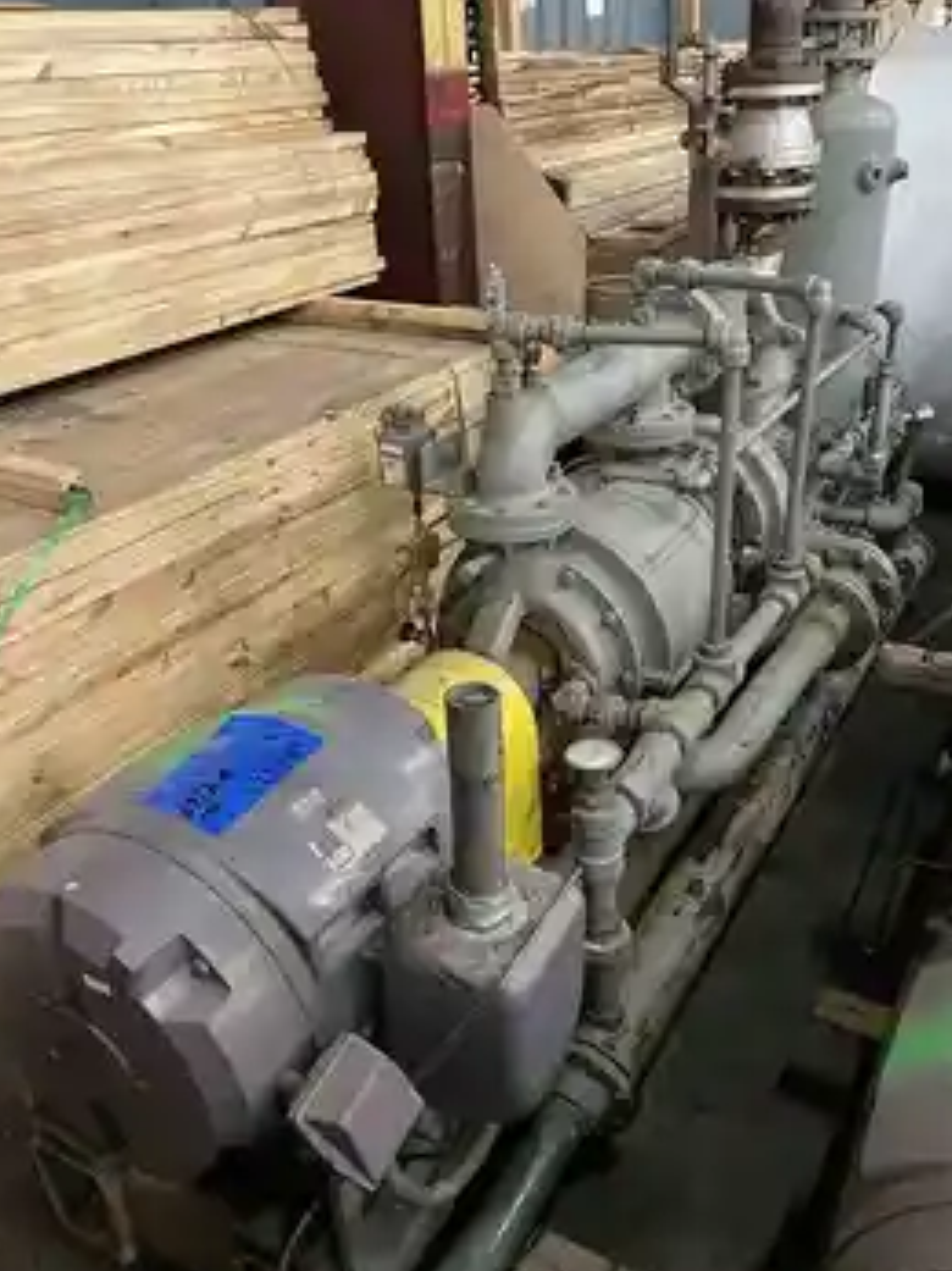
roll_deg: +3.0
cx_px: 505
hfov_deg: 46.7
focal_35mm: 30
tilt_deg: -30.9
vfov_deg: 59.7
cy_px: 725
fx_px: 1101
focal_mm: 4.2
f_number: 1.6
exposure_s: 1/30
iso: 800
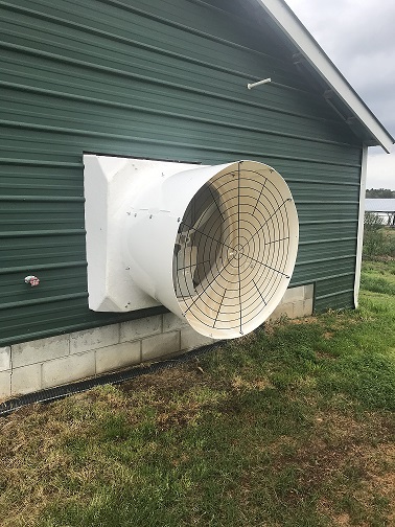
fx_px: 426
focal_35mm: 28
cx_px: 198
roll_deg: +0.6
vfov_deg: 63.4
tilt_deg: -7.4
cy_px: 264
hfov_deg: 49.7
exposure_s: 1/736
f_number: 1.8
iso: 20
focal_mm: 3.99
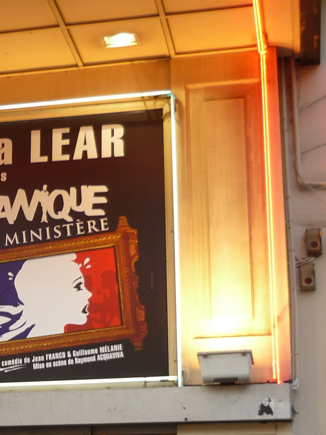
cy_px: 325
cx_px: -26
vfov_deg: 21.8
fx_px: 1117
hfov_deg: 16.2
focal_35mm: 89
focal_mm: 5.5
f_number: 2.8
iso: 100
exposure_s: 1/100
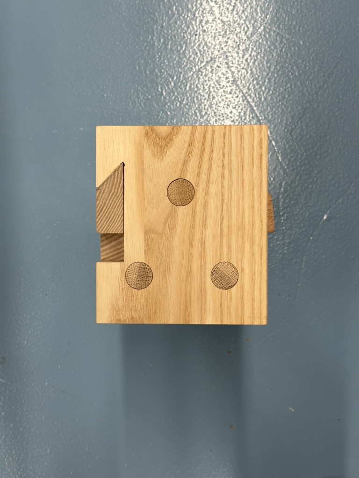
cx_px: 180
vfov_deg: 39.7
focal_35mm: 48
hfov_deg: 30.3
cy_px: 239
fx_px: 664
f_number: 1.78
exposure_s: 1/104
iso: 80
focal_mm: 6.86
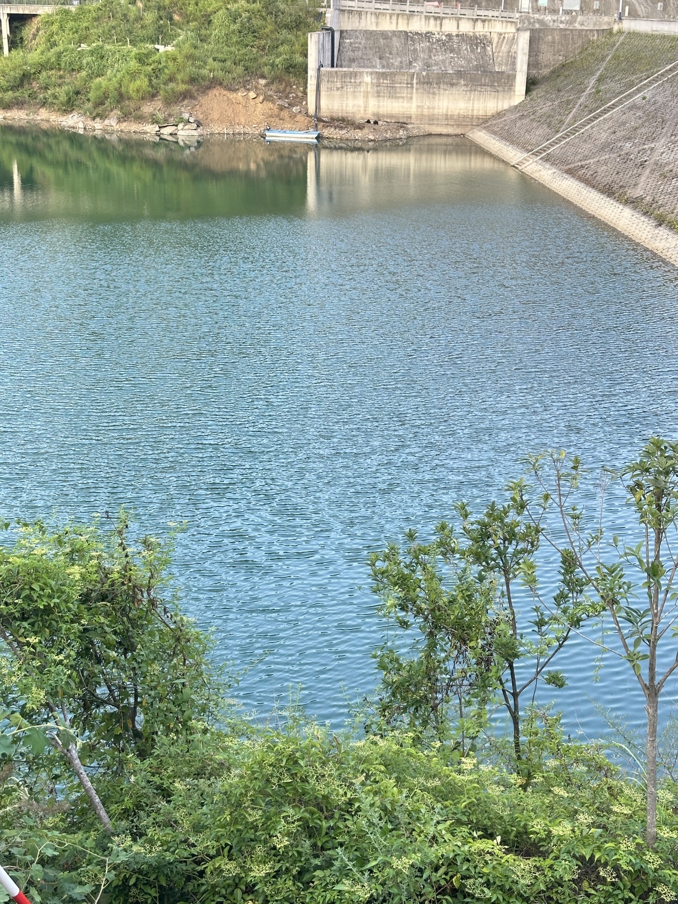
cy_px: 452
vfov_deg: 39.7
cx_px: 339
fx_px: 1254
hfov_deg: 30.3
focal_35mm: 48
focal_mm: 6.86
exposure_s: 1/121
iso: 50
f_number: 1.78
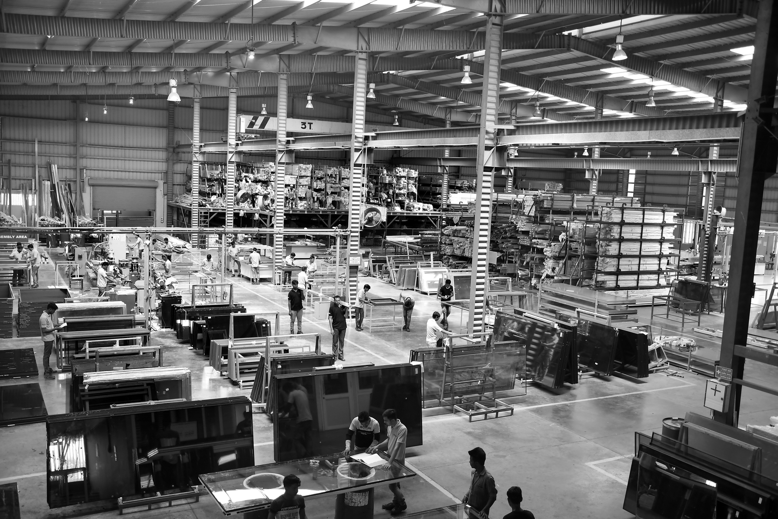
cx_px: 389
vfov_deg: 40.0
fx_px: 713
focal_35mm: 33
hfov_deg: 57.2
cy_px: 260
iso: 400
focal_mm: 22
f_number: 3.8
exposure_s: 1/100
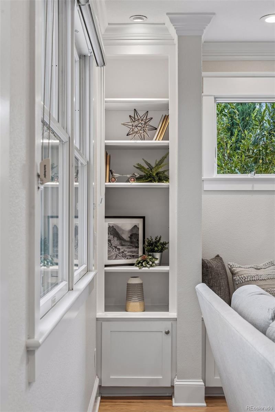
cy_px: 206
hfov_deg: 28.1
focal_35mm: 48
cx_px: 138
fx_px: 550
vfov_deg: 41.1
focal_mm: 48
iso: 400
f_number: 9
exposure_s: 1/10
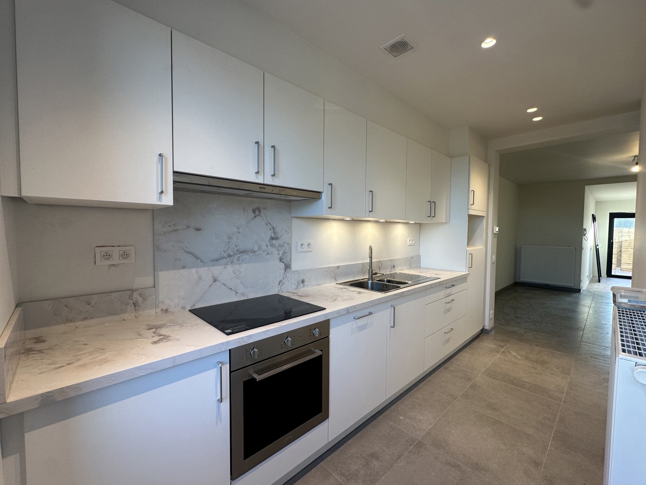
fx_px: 261
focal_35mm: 14
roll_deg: -1.0
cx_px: 323
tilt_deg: -3.2
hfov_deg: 102.1
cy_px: 242
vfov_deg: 85.7
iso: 100
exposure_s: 1/100
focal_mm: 2.22
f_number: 2.2
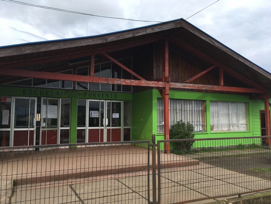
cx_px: 136
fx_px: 227
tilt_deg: +4.5
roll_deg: -0.6
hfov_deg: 61.7
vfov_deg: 48.2
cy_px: 102
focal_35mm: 29
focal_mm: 4.15
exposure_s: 1/625
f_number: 2.2
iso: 25
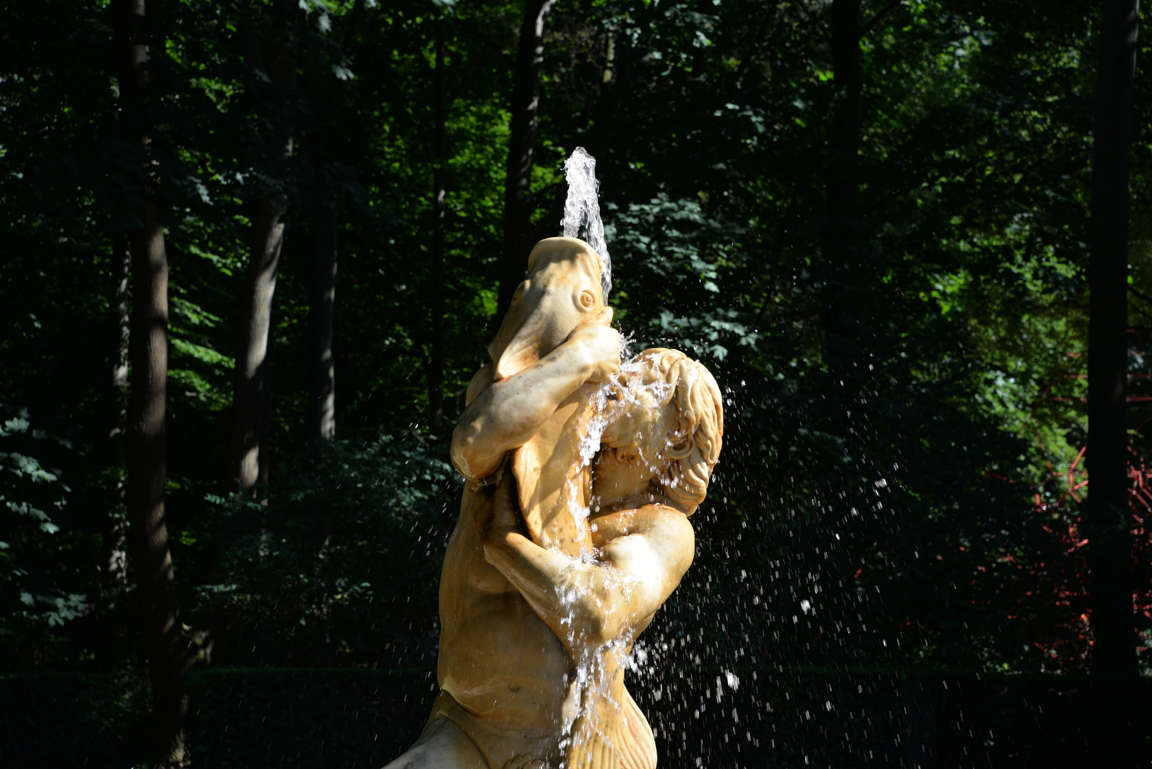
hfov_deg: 23.9
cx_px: 576
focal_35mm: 85
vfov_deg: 16.1
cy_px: 384
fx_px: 2721
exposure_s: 1/250
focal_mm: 85
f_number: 8
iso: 200
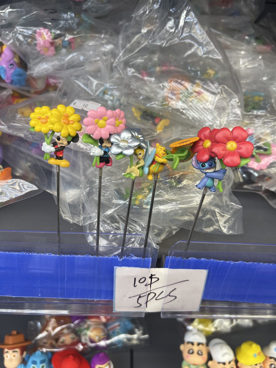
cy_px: 184
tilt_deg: -38.3
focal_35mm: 25
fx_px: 266
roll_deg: -6.2
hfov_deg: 54.9
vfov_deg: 69.4
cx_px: 138
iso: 64
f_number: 1.6
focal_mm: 5.1
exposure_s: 1/100
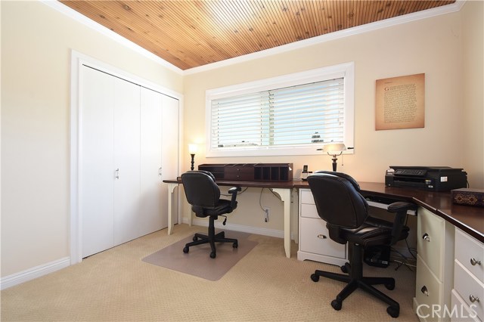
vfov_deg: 77.3
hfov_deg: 100.4
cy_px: 161
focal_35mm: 15
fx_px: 202
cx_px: 242
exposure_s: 1/20
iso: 320
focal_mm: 10
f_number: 8
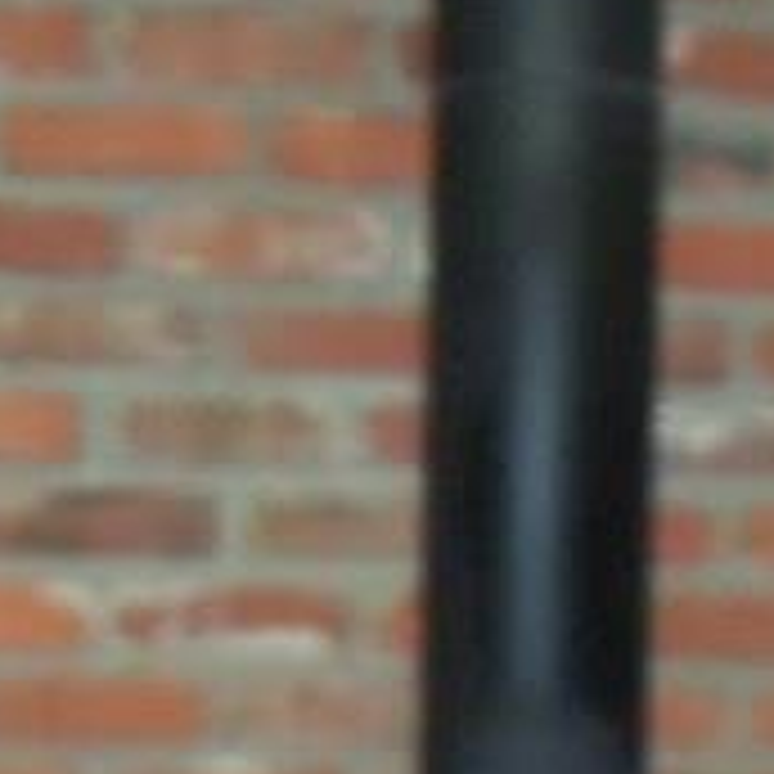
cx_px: 392
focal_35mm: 153
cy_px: 1328
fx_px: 3870
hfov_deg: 11.4
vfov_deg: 10.8
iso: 250
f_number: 3.4
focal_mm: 5.2
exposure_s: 1/30
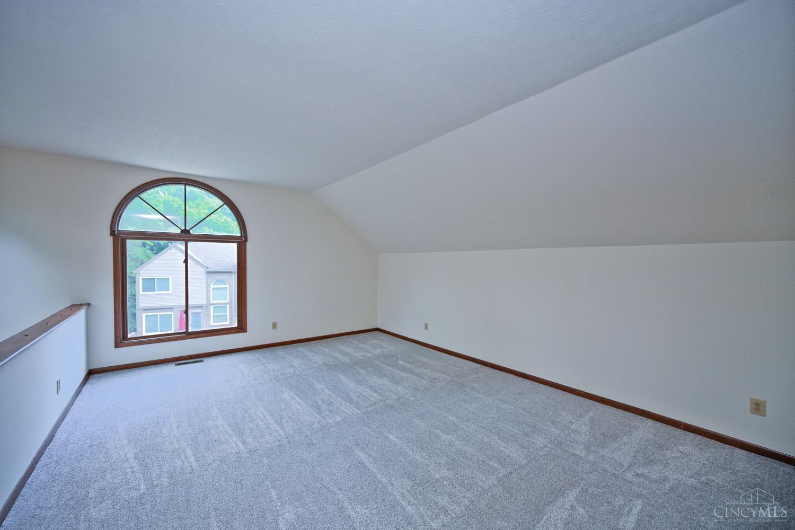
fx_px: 309
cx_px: 398
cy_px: 265
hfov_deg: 104.3
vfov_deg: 81.2
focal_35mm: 14
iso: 400
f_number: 4
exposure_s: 1/60
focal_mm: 14
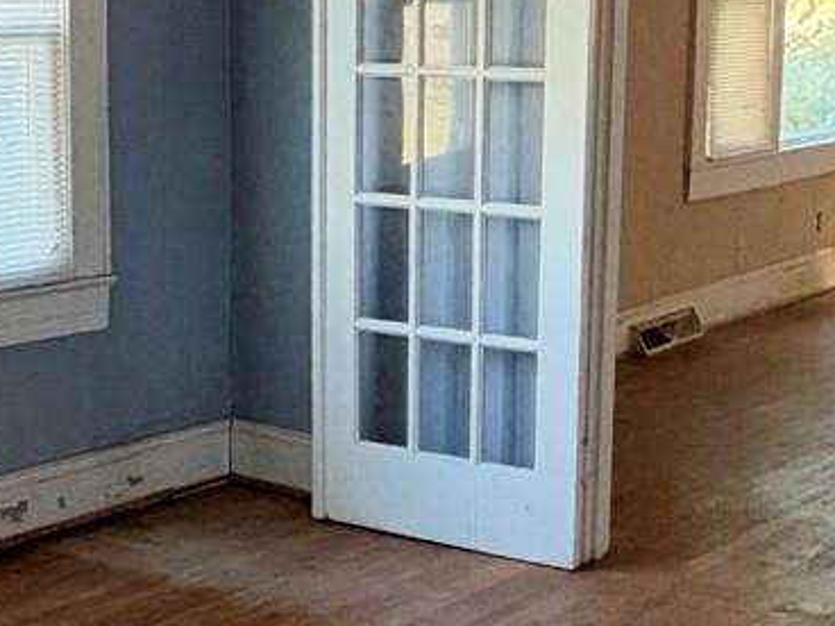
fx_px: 1881
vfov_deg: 18.9
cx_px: 220
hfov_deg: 24.8
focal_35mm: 78
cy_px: 299
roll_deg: +0.1
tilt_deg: -9.7
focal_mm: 2.22
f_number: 2.2
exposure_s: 1/60
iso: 640
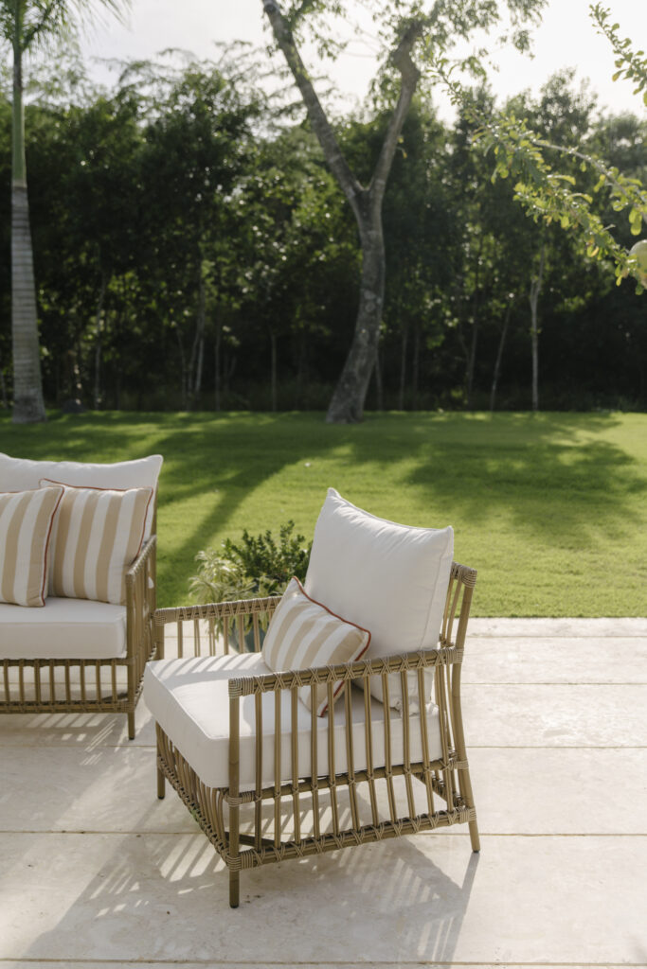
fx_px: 1078
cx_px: 324
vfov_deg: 48.5
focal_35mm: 40
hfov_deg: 33.4
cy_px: 484
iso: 200
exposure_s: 1/5000
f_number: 2.8
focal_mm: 40
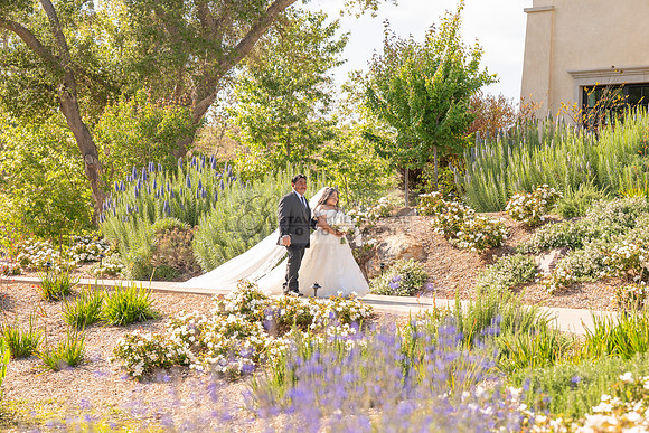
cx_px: 324
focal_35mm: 86
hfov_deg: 23.6
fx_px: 1551
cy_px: 216
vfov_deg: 15.9
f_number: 4.5
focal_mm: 86
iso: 200
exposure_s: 1/800
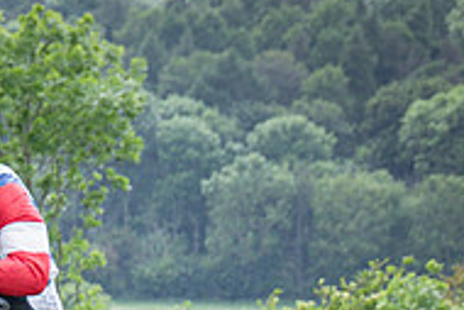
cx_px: -178
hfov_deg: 4.4
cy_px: 531
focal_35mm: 468
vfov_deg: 2.9
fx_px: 6036
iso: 400
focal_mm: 78
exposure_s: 1/1600
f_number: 3.5
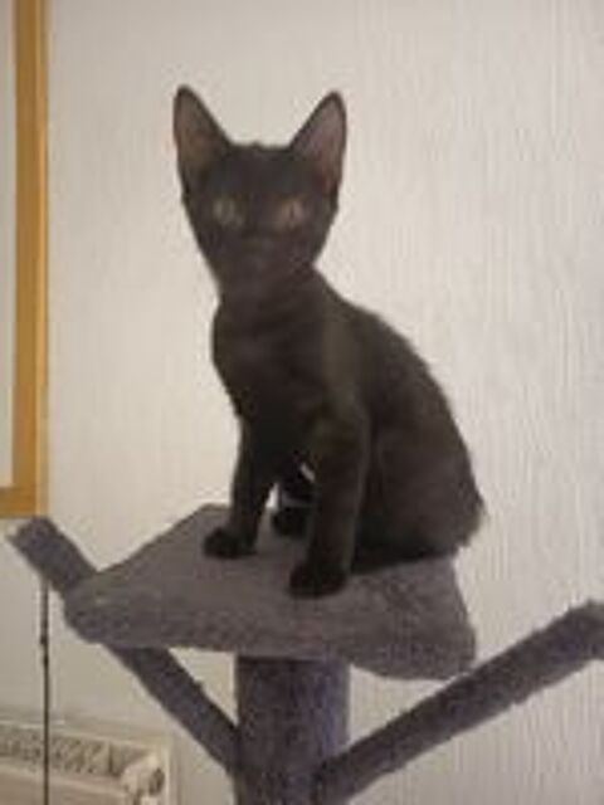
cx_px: 302
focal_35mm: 24
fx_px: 558
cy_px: 402
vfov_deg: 71.6
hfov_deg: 56.8
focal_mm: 5.24
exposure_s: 1/25
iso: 1132
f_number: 1.7
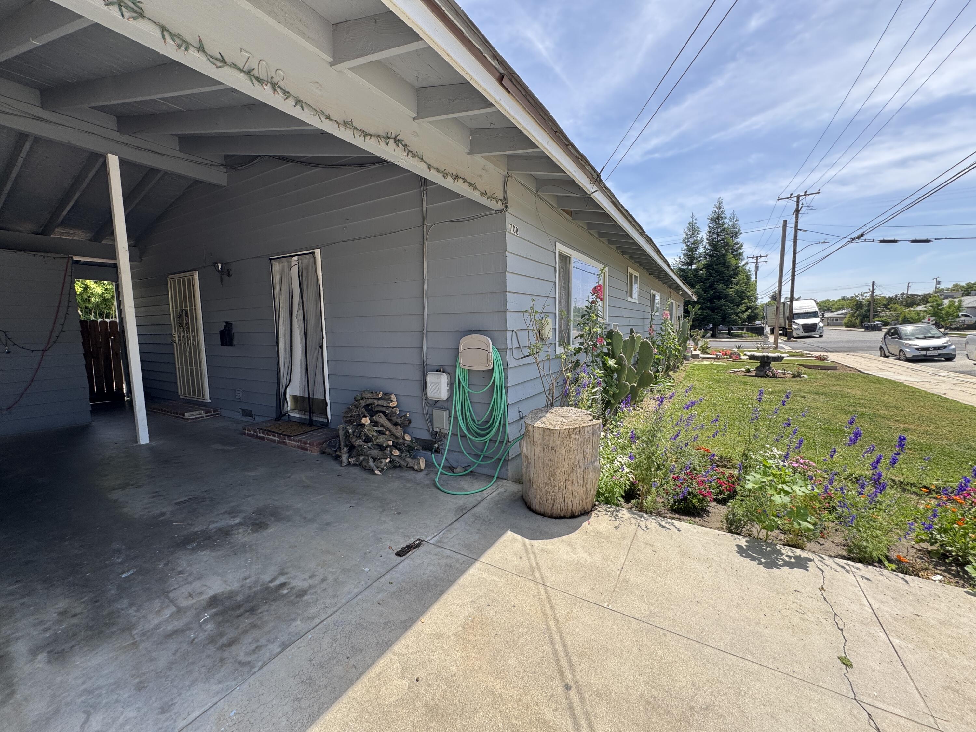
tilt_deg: -6.4
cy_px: 366
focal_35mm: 14
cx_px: 488
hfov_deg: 102.1
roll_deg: +0.5
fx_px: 395
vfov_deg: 85.7
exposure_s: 1/381
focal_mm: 2.22
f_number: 2.2
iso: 40
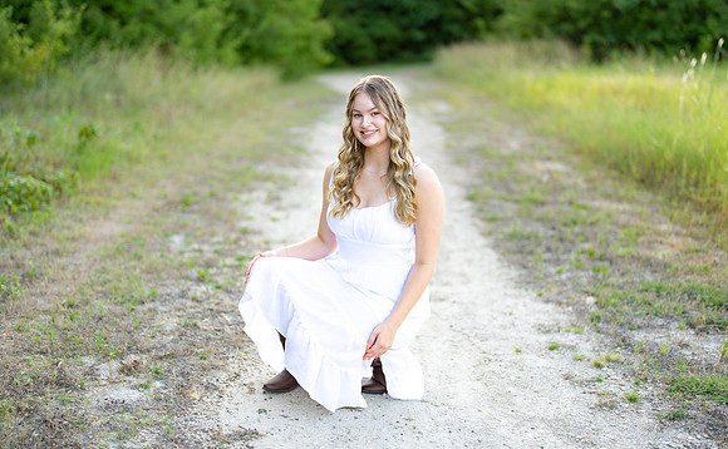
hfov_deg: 38.4
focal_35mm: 53
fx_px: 1044
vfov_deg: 24.3
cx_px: 362
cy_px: 248
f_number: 1.2
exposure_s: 1/800
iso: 100
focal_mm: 50
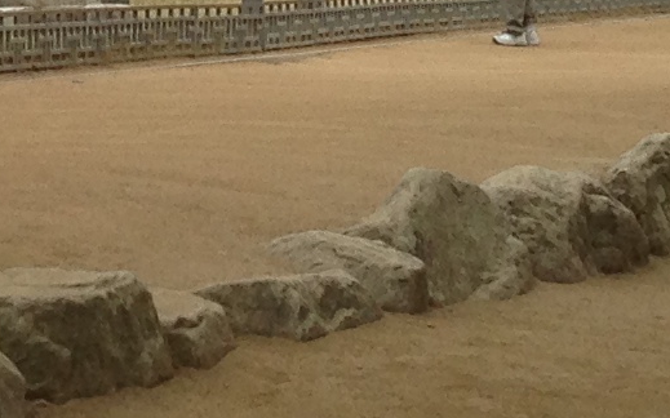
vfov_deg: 5.8
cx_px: -378
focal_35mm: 220
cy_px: -458
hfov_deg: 9.2
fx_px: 4016
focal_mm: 4.12
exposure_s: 1/493
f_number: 2.4
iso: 50
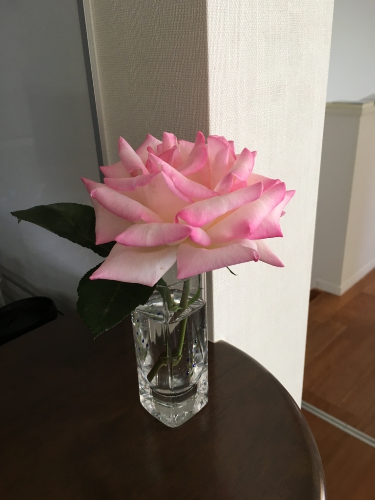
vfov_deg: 61.7
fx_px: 419
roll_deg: +2.5
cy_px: 250
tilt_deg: -23.9
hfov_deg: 48.2
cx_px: 188
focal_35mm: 29
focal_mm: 4.15
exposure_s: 1/30
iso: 64
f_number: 2.2
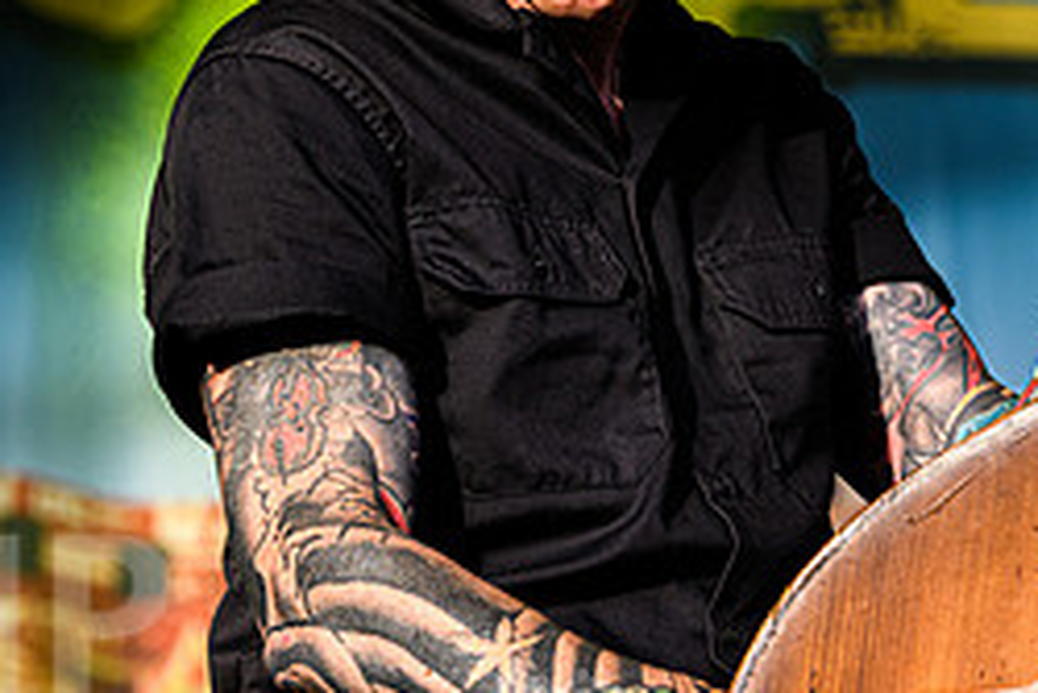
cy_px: 168
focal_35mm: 255
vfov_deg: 5.4
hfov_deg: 8.1
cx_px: 739
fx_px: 7356
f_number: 4
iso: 400
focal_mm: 110
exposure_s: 1/1250
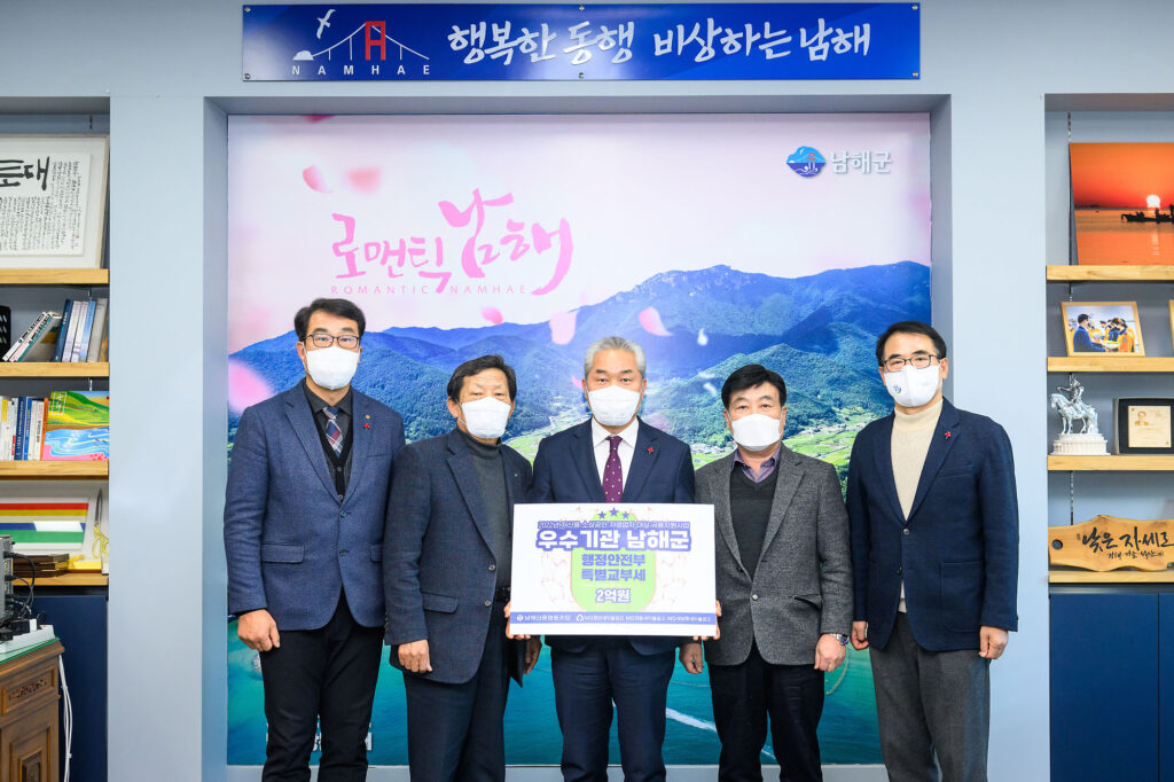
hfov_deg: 48.5
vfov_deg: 33.4
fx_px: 1304
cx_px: 587
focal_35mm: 40
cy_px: 391
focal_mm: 40
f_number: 5
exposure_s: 1/160
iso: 1600
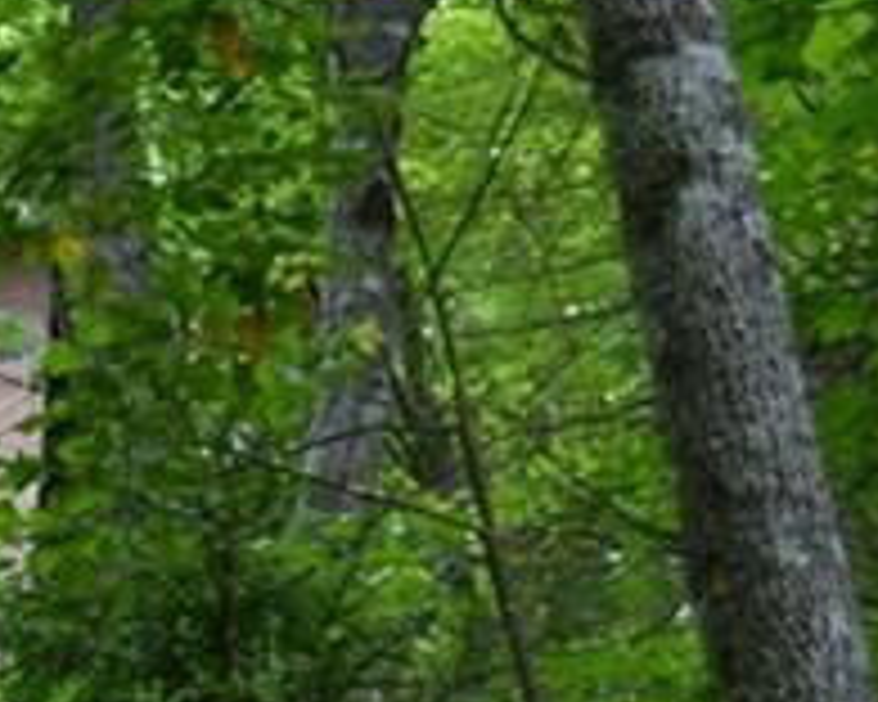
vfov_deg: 9.4
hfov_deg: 10.2
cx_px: -1274
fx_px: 4236
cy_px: 747
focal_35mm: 163
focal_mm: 22
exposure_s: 1/125
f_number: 5.6
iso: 200
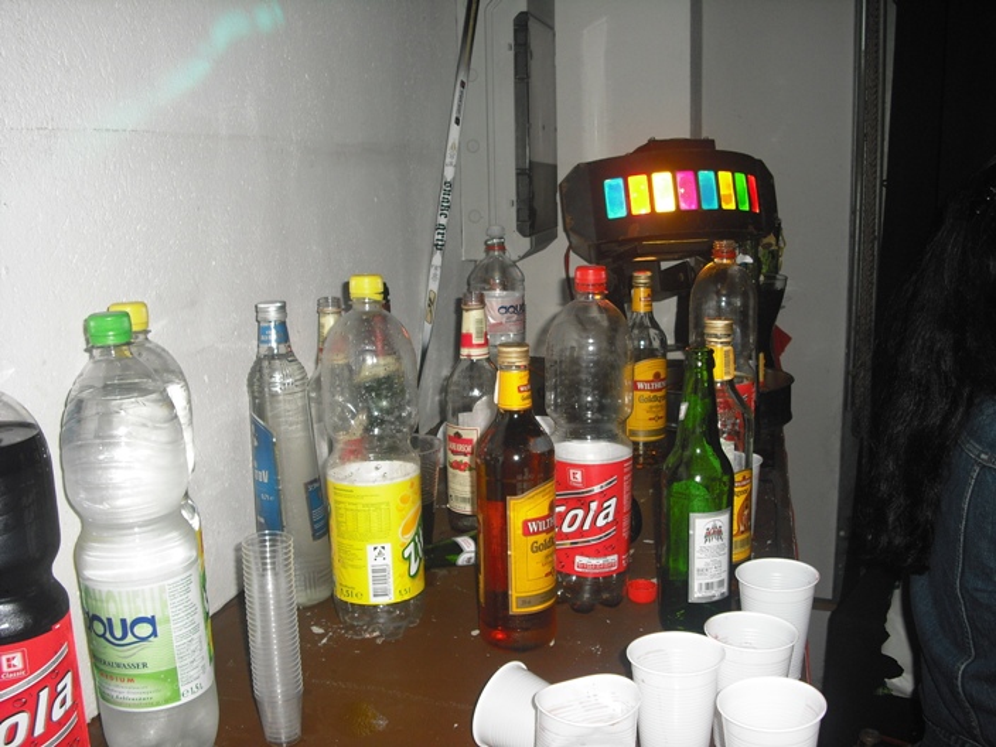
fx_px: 1093
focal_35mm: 38
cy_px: 374
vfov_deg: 37.7
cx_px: 498
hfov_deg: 49.0
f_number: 2.8
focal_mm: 6.2
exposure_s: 1/60
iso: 100
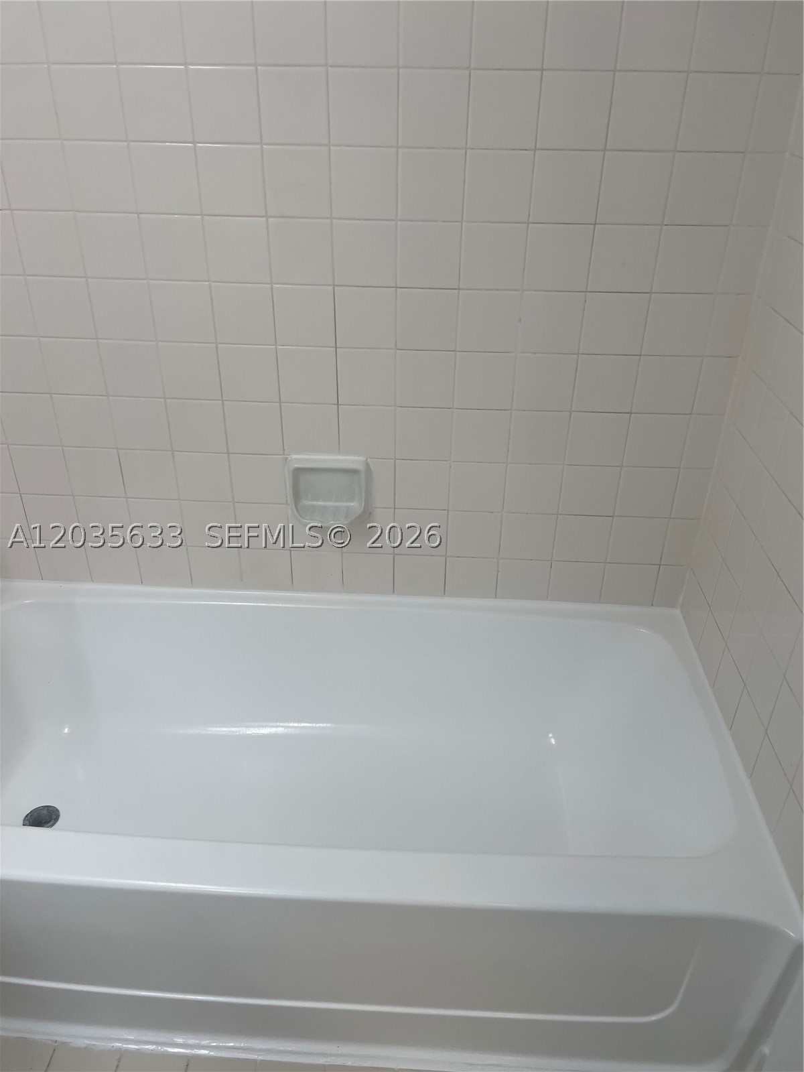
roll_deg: -1.0
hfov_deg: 53.1
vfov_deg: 67.3
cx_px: 402
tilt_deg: -29.4
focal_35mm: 26
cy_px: 536
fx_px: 805
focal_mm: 4.2
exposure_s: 1/120
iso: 40
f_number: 1.6
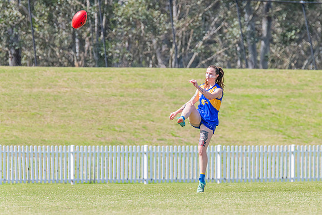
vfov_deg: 2.7
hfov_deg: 4.1
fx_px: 4530
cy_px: 100
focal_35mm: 506
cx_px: 190
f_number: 9
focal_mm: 420
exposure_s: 1/1250
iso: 800
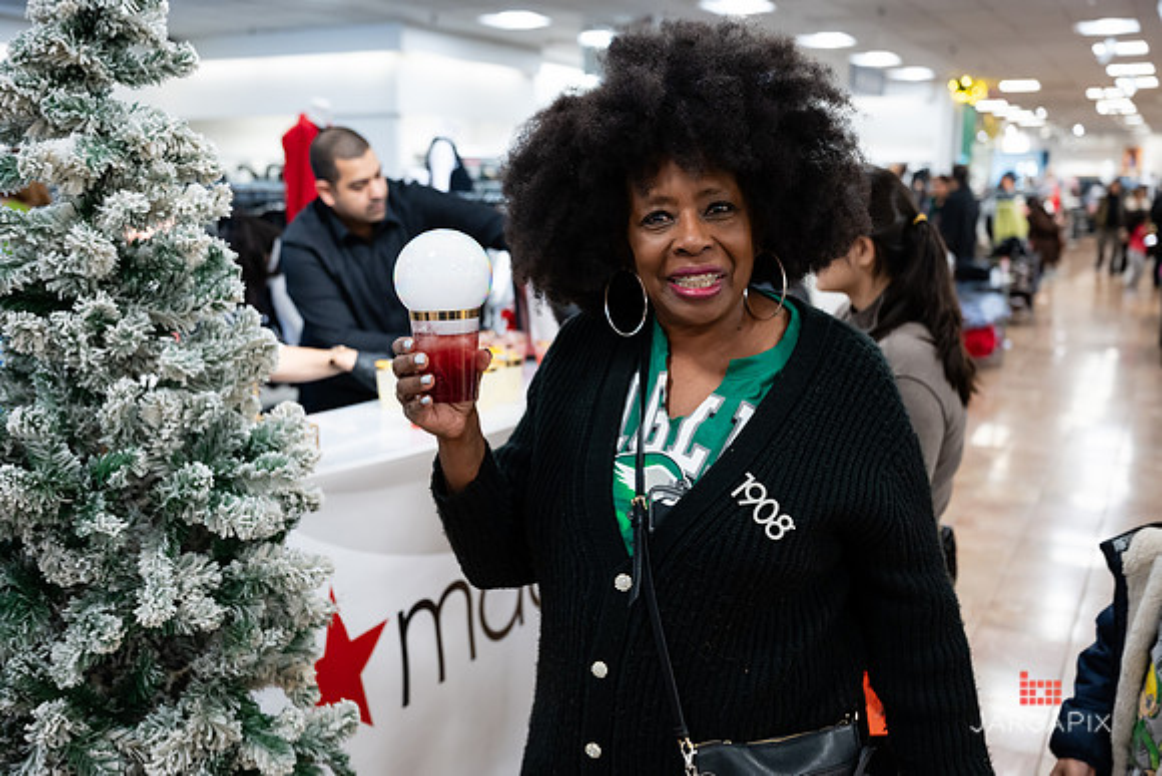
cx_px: 581
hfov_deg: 53.9
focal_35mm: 35
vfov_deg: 37.5
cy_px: 388
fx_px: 1142
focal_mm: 34.5
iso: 1000
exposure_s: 1/100
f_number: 3.2
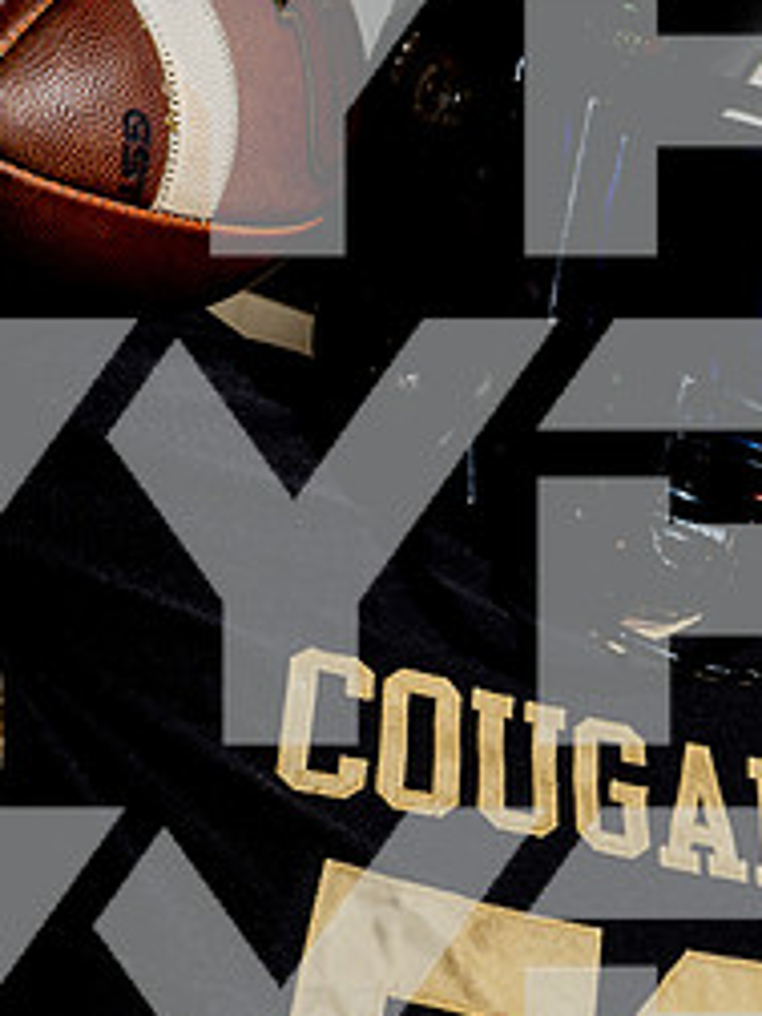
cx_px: 460
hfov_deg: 23.6
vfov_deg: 31.2
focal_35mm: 62
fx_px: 1820
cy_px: 534
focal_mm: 28
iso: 250
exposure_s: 1/250
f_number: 8
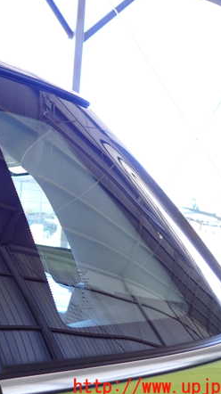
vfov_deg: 54.0
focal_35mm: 37
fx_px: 386
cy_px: 198
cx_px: 7
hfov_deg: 30.0
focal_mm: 4.5
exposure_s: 1/125
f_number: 2
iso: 200
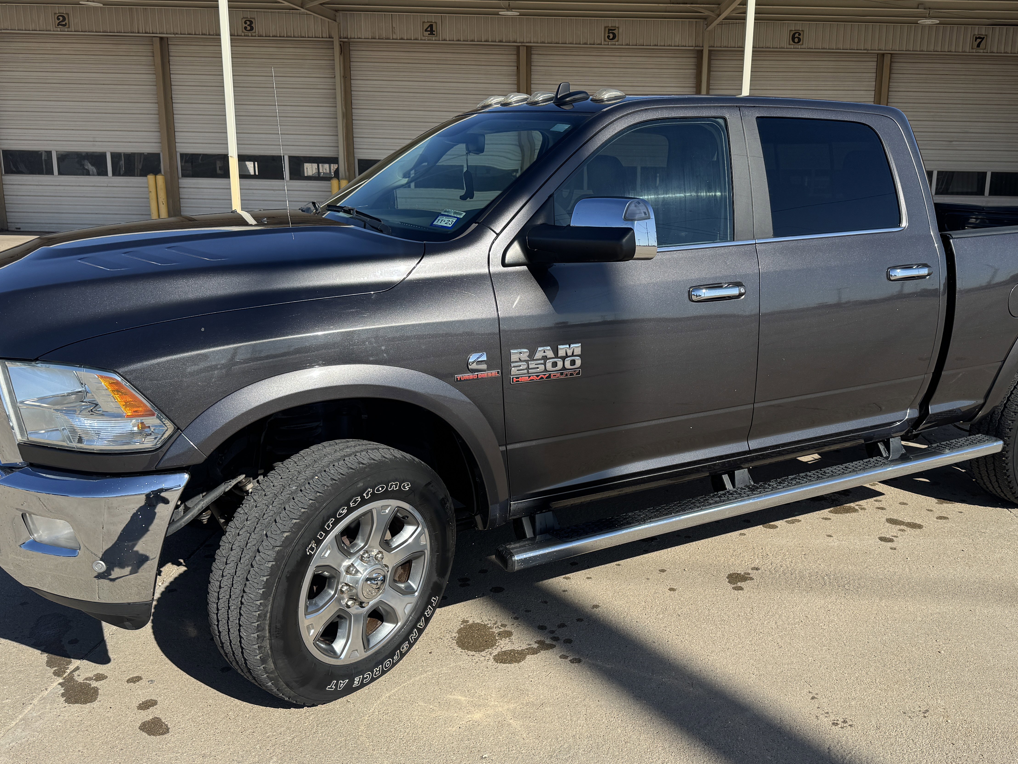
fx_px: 912
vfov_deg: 45.4
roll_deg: -1.5
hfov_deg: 57.9
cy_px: 389
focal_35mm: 31
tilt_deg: -14.6
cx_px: 605
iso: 80
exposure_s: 1/3597
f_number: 1.78
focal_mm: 6.76
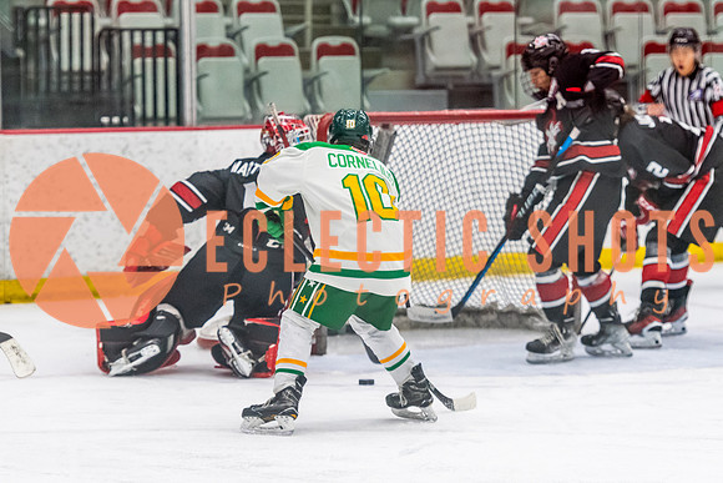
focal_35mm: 198
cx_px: 363
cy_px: 225
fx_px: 3978
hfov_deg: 10.4
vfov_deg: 6.9
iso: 4000
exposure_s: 1/640
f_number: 2.8
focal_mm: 135
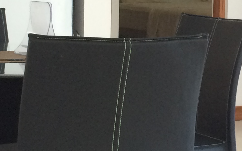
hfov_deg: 15.3
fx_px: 884
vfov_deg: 9.8
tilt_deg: -2.9
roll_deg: -1.8
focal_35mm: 134
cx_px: 248
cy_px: 56
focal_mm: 4.15
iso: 40
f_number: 2.2
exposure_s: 1/30
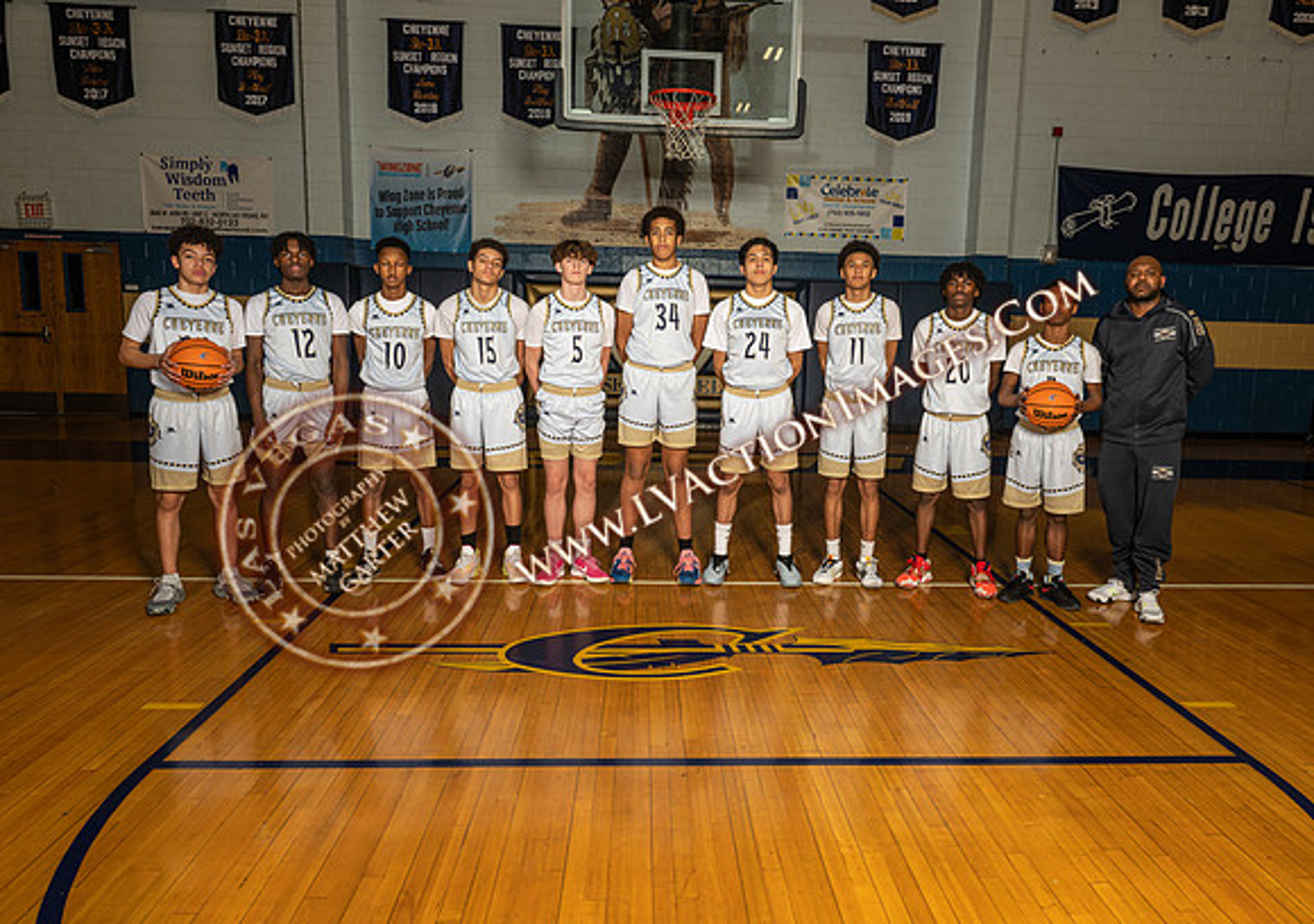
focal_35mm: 25
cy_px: 462
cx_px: 693
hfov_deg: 70.7
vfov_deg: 53.1
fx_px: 925
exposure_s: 1/125
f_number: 7.1
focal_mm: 24
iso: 125
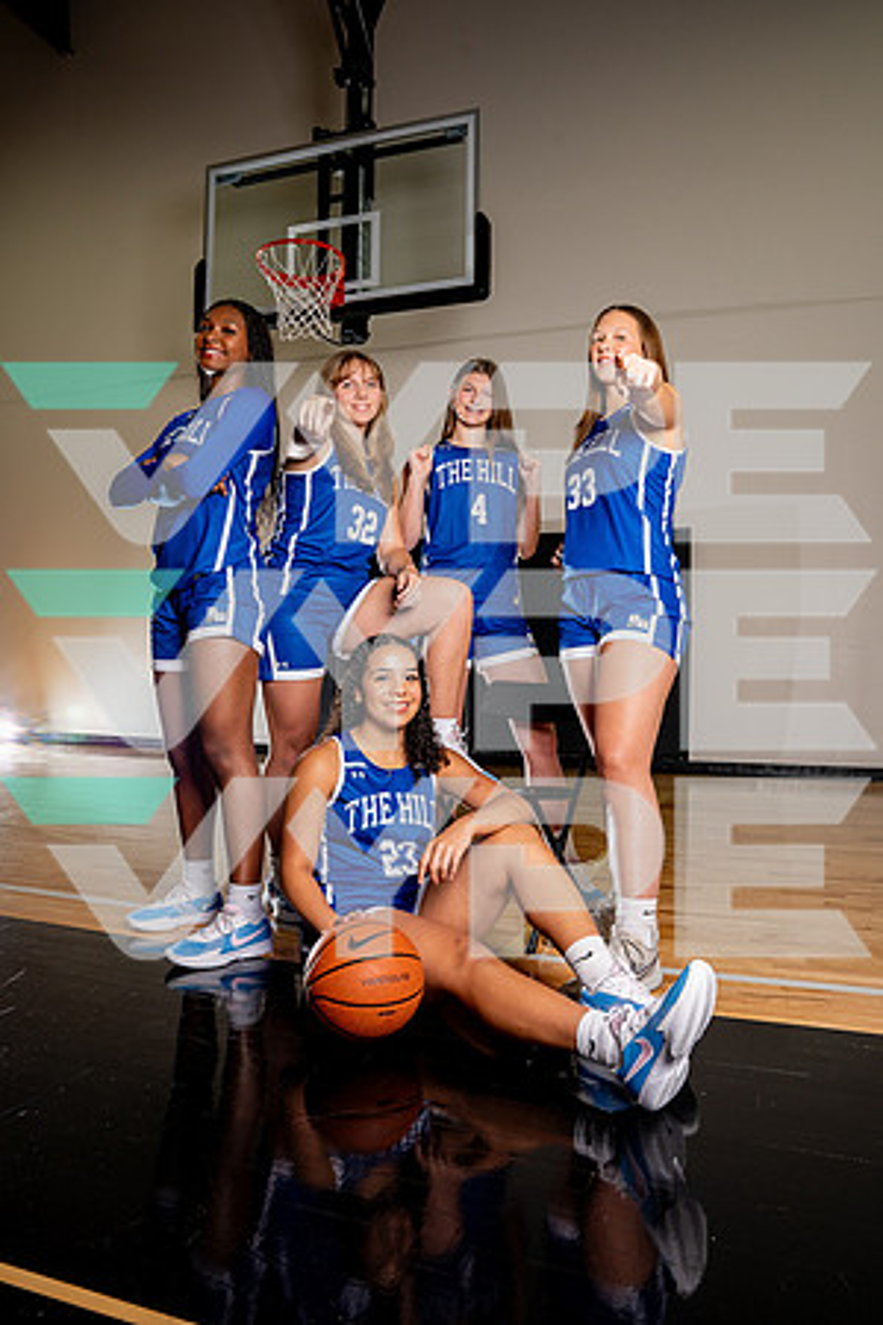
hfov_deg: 53.1
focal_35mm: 24
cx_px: 442
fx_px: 883
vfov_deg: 73.7
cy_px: 662
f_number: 8
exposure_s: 1/200
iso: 640
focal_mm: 24
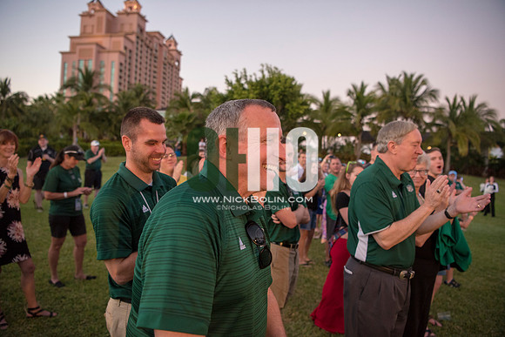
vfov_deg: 53.2
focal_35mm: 24
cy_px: 168
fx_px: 337
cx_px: 252
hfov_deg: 73.7
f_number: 3.2
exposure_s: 1/250
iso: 2000
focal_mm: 24
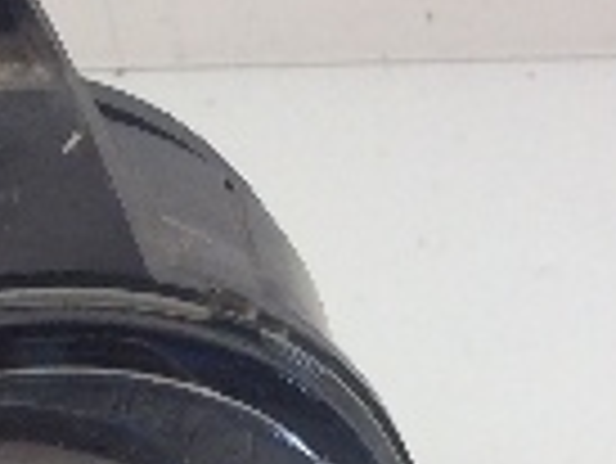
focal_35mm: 149
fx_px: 2654
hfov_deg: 12.7
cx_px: -252
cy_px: 802
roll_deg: +3.8
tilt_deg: -29.7
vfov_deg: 9.5
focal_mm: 3.3
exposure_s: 1/60
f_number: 2.4
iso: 40
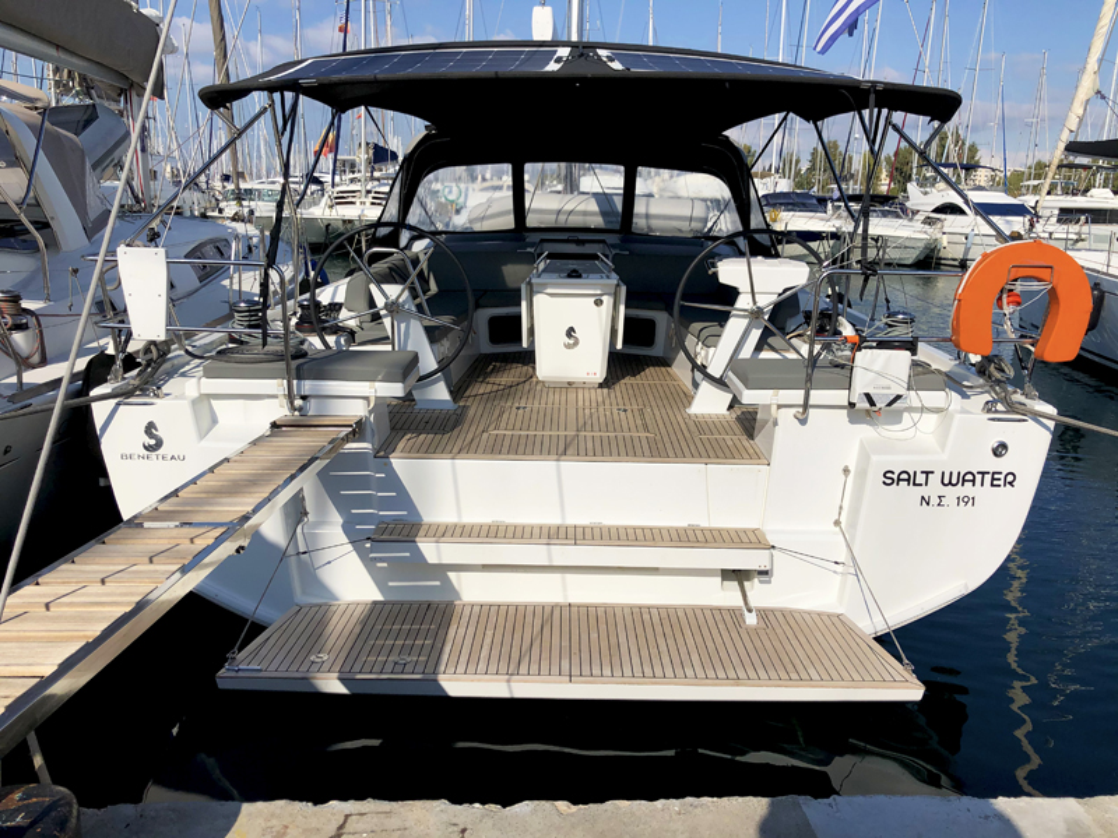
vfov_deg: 49.7
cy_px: 419
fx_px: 904
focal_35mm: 28
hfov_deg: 63.4
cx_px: 559
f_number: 1.8
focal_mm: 4
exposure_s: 1/4878
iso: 25
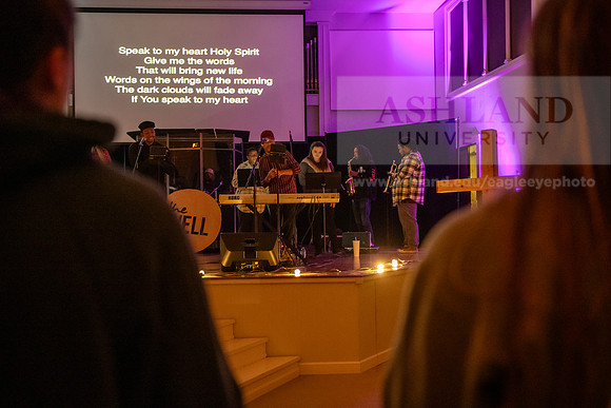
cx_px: 306
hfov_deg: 48.4
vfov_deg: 33.4
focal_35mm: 40
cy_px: 204
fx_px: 679
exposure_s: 1/40
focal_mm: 40
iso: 8000
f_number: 2.8
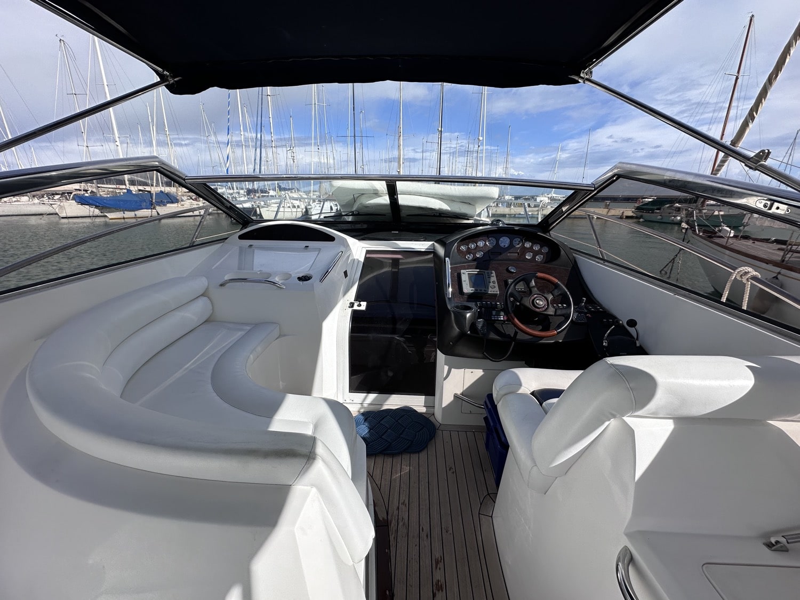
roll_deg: -0.8
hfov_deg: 102.1
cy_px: 300
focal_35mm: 14
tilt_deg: -17.9
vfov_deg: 85.7
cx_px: 400
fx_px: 324
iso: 40
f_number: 2.2
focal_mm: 2.22
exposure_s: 1/2132
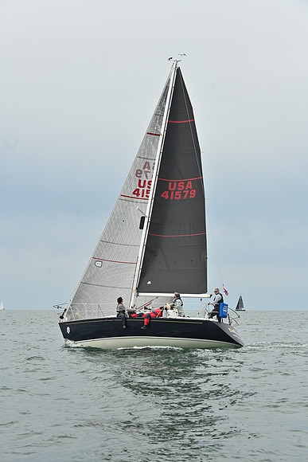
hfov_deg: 16.7
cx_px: 154
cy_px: 231
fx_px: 1052
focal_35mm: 82
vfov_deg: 24.8
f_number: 7.1
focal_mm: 82
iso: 320
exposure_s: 1/1600
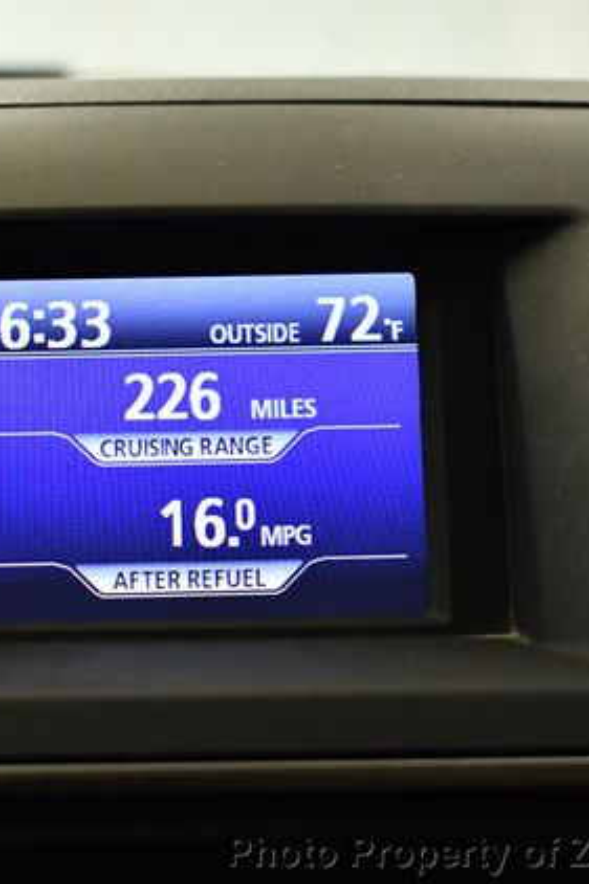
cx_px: 201
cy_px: 444
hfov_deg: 15.0
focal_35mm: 91
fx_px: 2235
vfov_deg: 22.4
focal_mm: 40
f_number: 4.8
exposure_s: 1/100
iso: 3200
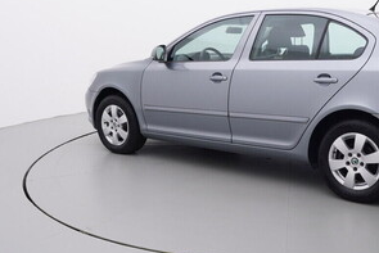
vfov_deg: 31.9
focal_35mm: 42
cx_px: 290
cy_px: 103
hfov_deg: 44.7
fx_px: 442
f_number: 5
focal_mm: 15
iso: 200
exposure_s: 1/80
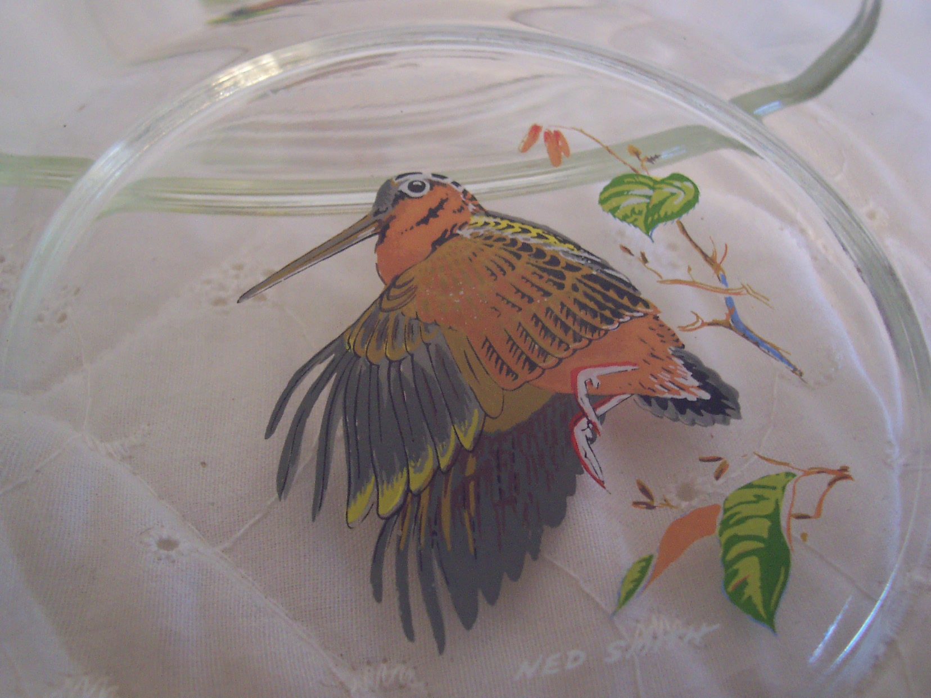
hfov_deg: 50.1
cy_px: 349
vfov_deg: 38.7
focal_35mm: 37
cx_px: 466
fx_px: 995
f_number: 2.8
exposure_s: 1/15
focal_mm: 5.6
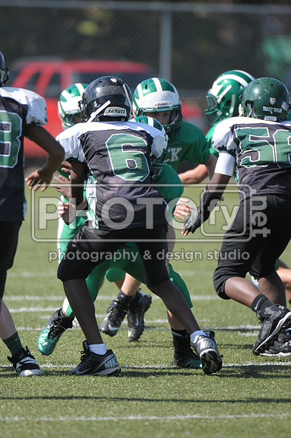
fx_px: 7296
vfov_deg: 3.4
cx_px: 146
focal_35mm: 600
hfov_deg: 2.3
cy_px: 219
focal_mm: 400
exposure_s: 1/3200
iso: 640
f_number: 4
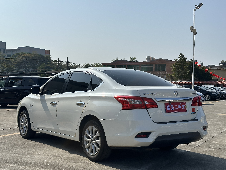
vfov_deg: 30.3
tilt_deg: +1.2
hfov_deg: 39.7
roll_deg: -1.1
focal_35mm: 48
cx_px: 113
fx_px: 313
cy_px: 85
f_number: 1.78
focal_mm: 6.86
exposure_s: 1/8929
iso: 64
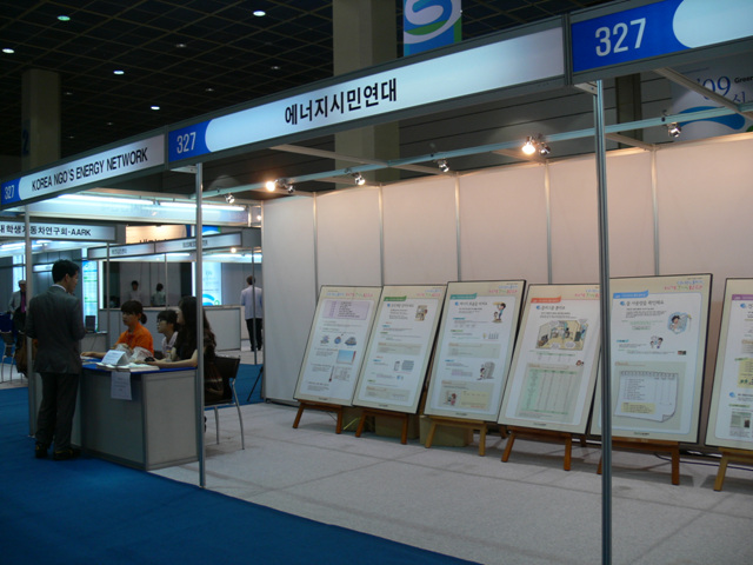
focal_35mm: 35
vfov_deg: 40.7
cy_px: 282
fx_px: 761
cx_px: 376
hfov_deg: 52.6
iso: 80
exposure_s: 1/40
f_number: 2.8
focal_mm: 7.4
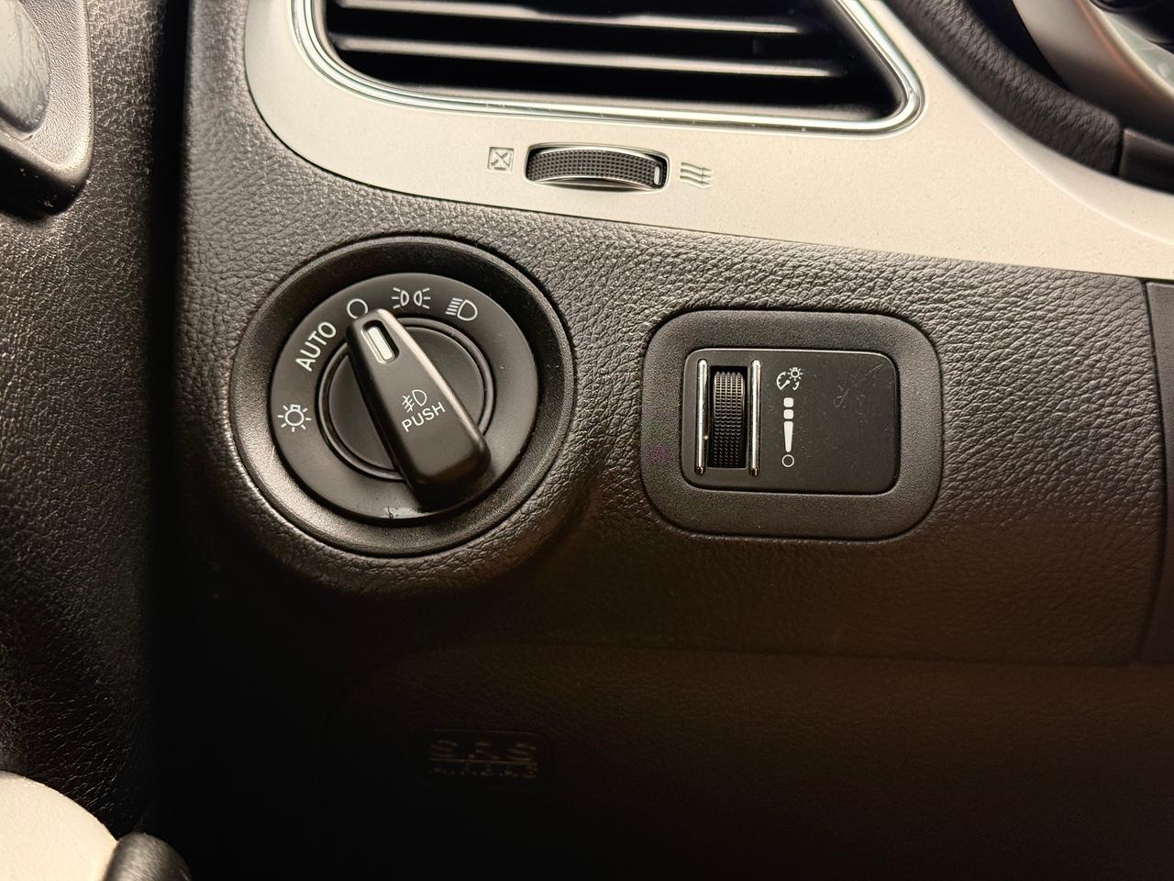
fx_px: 1628
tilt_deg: -8.4
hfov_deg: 39.7
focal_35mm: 48
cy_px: 440
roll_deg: -2.3
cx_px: 587
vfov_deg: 30.3
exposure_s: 1/242
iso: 125
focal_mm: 6.76
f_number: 1.78
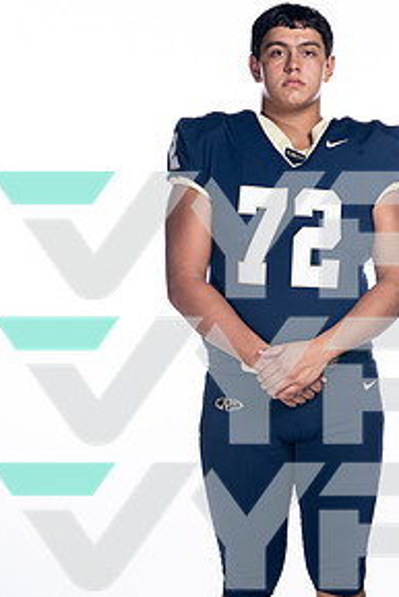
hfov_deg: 9.1
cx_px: 300
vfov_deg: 13.6
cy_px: 382
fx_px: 2507
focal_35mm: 151
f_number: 8
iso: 250
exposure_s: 1/250
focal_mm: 97
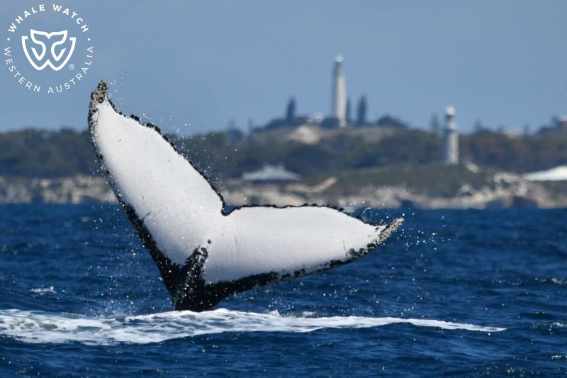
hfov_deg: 4.3
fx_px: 7558
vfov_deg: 2.9
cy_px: 189
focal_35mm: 480
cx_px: 284
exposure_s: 1/8000
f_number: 6.3
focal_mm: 480
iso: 720
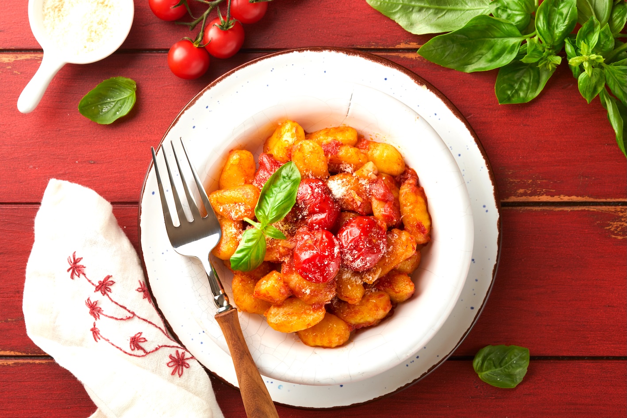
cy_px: 209
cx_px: 314
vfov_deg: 15.2
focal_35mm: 90
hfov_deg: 22.6
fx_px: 1568
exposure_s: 1/160
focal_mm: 60
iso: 160
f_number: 9
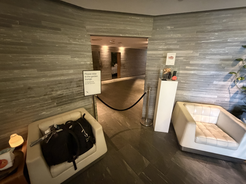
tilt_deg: -19.6
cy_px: 92
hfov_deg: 102.1
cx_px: 123
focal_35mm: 14
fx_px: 99
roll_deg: +0.0
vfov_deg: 85.7
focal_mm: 2.22
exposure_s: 1/33
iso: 1250
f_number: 2.2
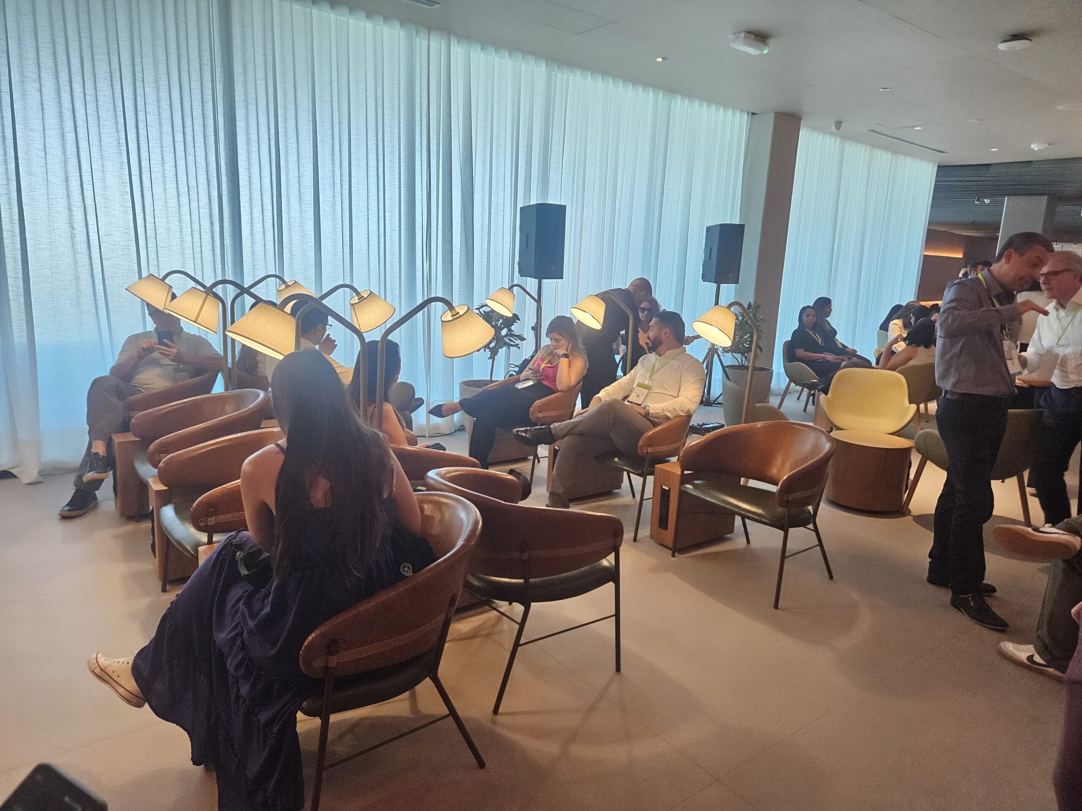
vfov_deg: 58.9
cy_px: 406
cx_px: 541
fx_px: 719
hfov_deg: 73.9
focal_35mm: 23
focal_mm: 5.4
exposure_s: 1/120
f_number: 1.8
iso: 500
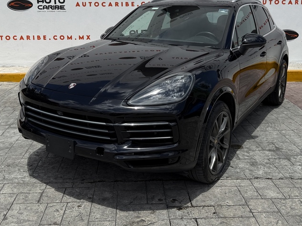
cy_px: 68
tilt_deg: -10.2
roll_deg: +0.4
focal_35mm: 38
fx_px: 331
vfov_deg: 37.1
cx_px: 149
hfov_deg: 49.0
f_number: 1.78
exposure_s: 1/8130
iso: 80
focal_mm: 6.76
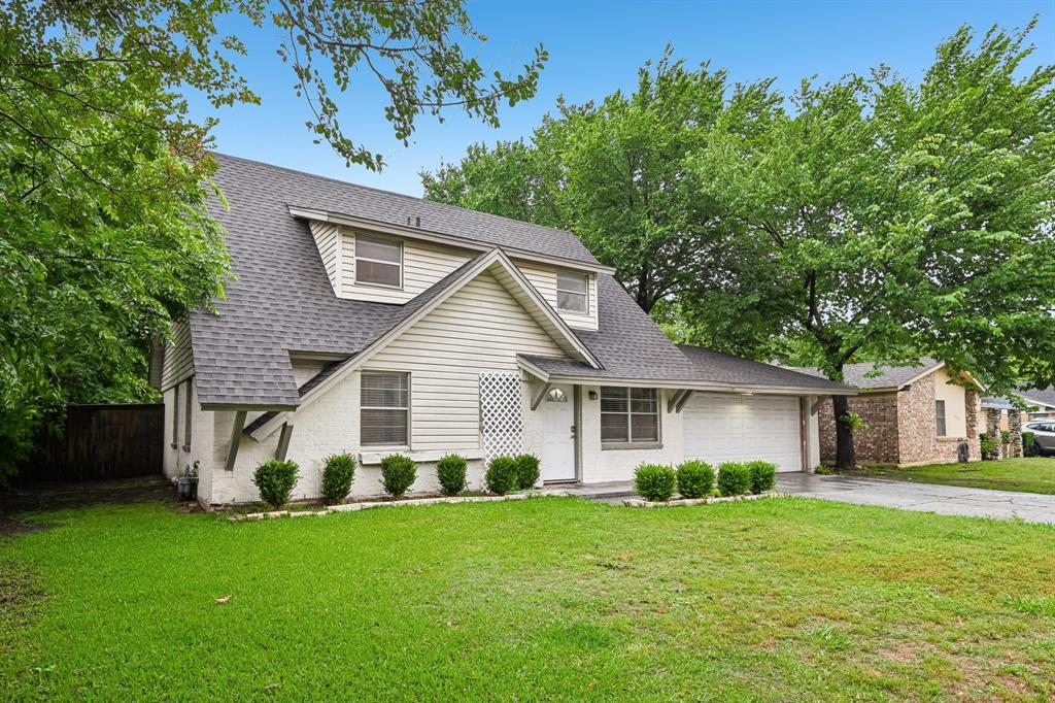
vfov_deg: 61.9
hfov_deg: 84.0
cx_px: 528
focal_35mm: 20
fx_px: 586
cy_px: 352
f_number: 8
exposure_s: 1/30
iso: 400
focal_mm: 20
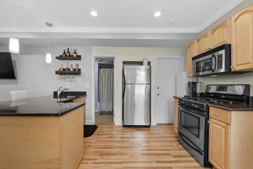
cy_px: 84
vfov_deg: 77.3
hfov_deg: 100.4
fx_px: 105
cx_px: 126
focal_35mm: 15
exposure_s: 1/60
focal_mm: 10
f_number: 5.6
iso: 640
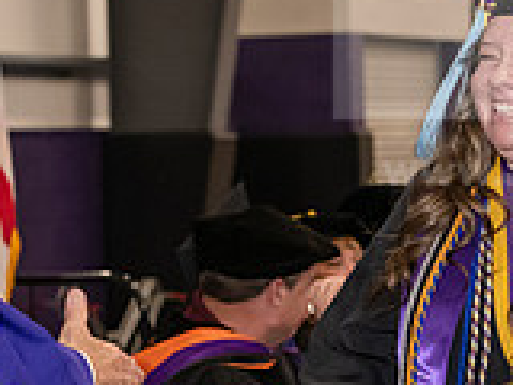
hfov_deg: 8.1
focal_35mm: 244
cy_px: 239
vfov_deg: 6.1
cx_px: 237
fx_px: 3616
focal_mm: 70
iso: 2500
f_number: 5
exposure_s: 1/200
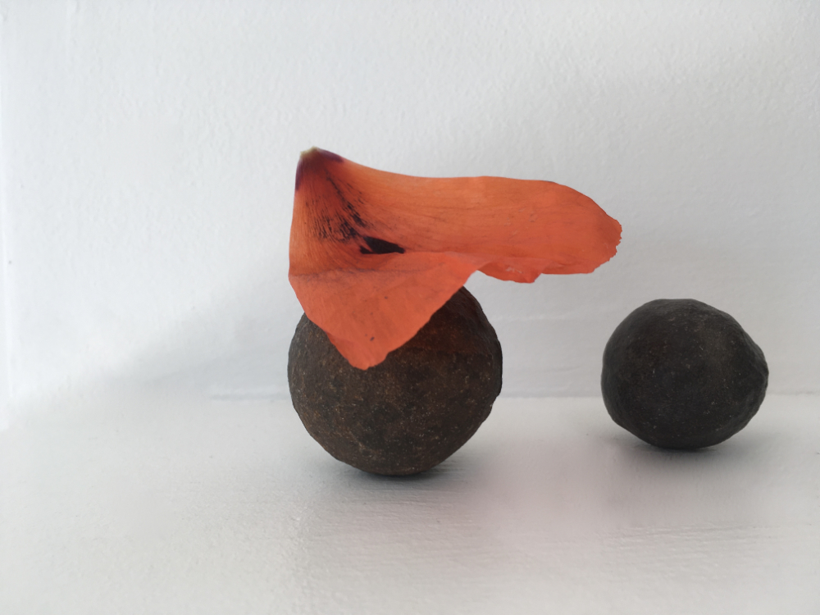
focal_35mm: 29
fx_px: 687
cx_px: 410
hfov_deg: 61.7
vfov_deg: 48.2
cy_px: 308
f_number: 2.2
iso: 25
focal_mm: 4.2
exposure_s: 1/130
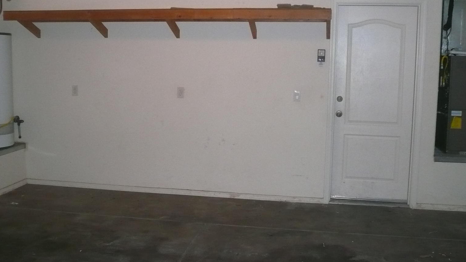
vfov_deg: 29.0
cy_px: 122
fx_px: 507
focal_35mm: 41
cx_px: 223
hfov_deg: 49.4
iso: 250
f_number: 2.8
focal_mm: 4.6
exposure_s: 1/30
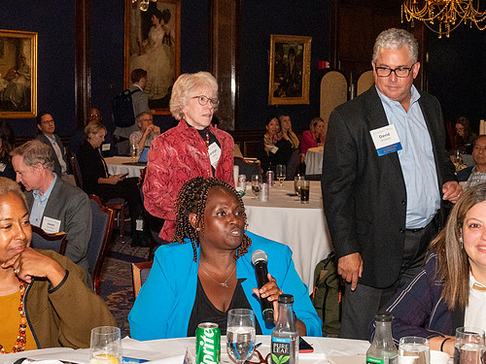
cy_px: 181
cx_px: 254
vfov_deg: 25.2
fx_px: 814
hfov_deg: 33.2
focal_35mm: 58
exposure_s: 1/100
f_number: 10
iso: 6400
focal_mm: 35
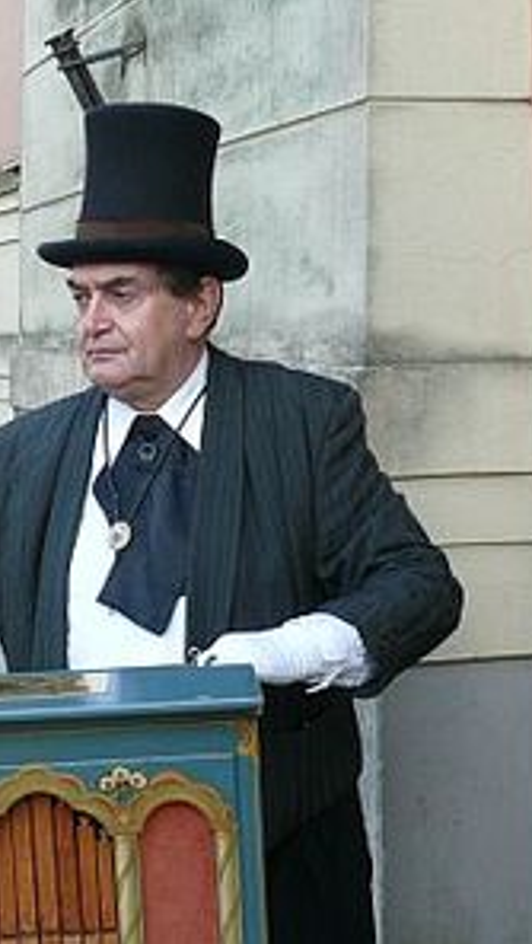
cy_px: 469
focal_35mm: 75
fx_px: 1877
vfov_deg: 28.2
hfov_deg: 16.1
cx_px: 172
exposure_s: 1/100
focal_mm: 9.2
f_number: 3.2
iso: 100
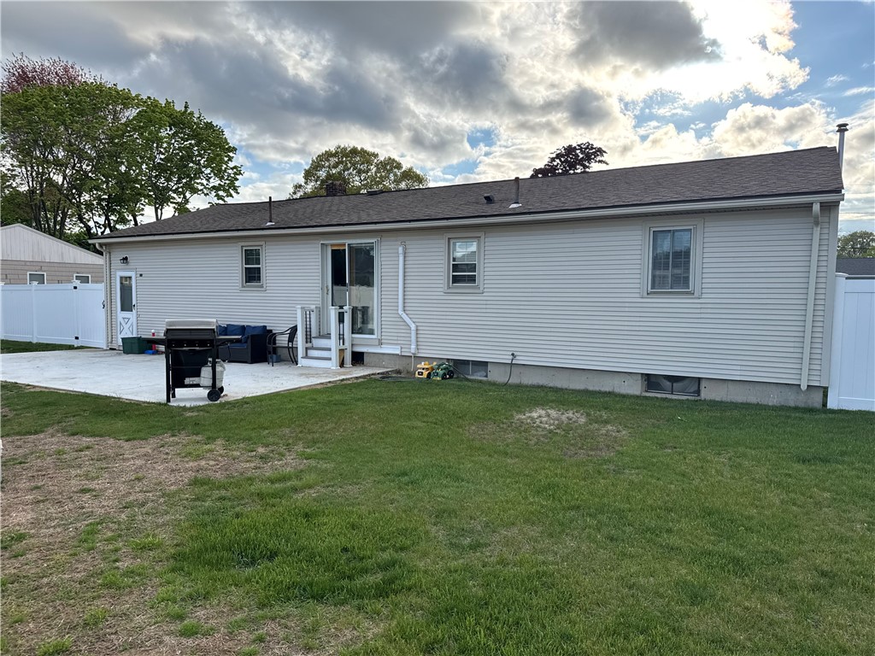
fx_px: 607
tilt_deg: -4.3
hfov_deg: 71.6
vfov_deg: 56.8
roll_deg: -0.6
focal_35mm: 24
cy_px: 328
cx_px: 438
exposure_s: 1/2833
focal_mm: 6.76
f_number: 1.78
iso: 80
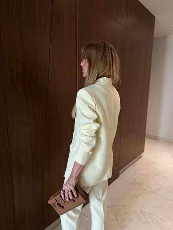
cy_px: 115
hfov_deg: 56.8
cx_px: 86
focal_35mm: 24
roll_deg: -0.4
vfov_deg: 71.6
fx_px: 160
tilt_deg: -9.9
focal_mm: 6.76
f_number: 1.78
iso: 125
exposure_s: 1/50
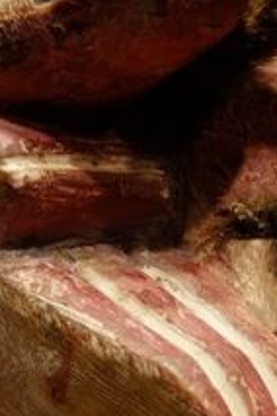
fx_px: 3381
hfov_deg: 4.7
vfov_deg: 7.0
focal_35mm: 293
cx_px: 155
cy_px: 340
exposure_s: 1/70
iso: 400
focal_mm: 40.7
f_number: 4
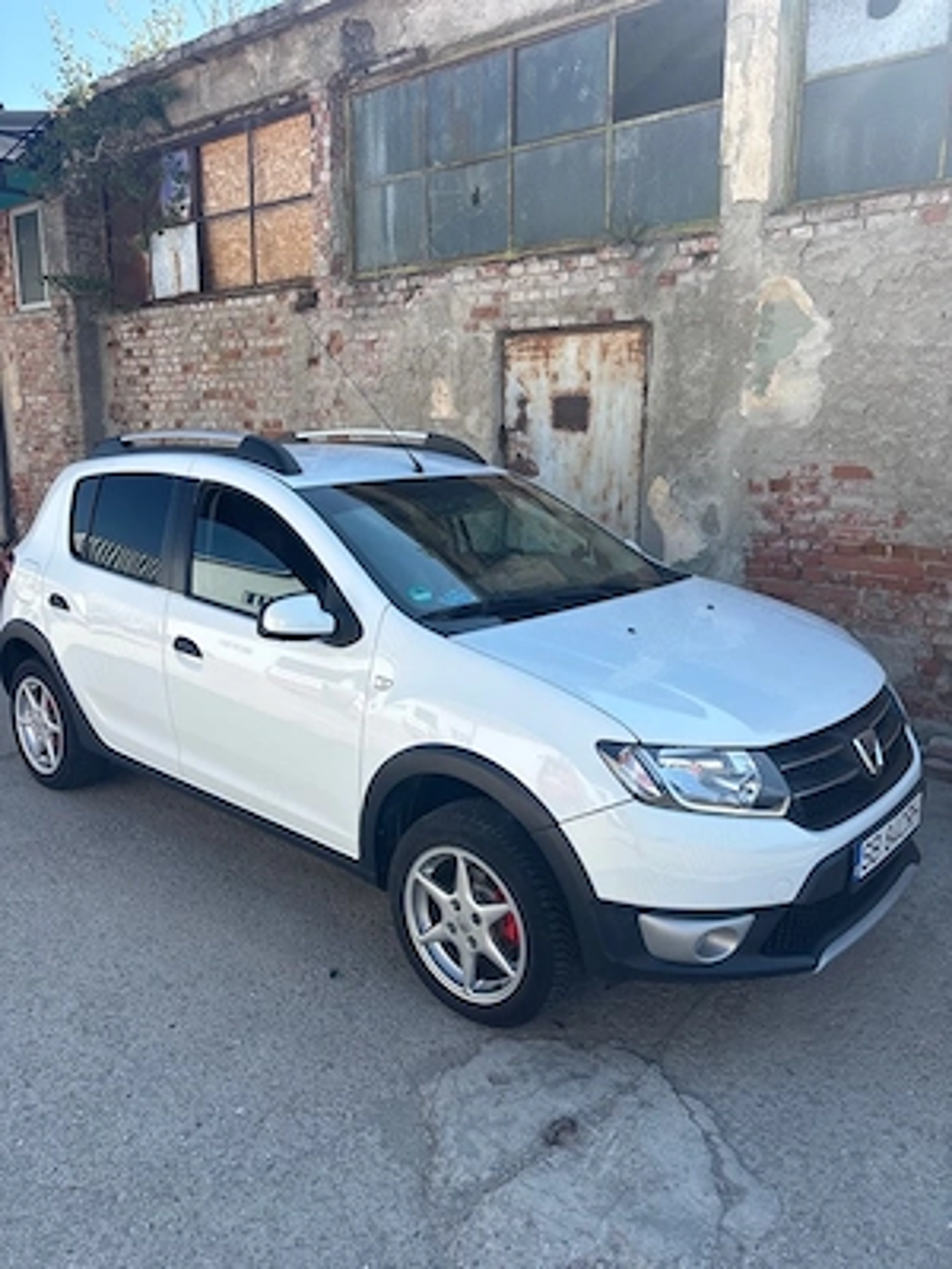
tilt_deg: -10.7
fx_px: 953
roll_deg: -0.5
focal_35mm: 26
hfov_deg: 53.1
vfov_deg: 67.3
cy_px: 634
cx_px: 476
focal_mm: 5.96
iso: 50
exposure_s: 1/1499
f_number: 1.6
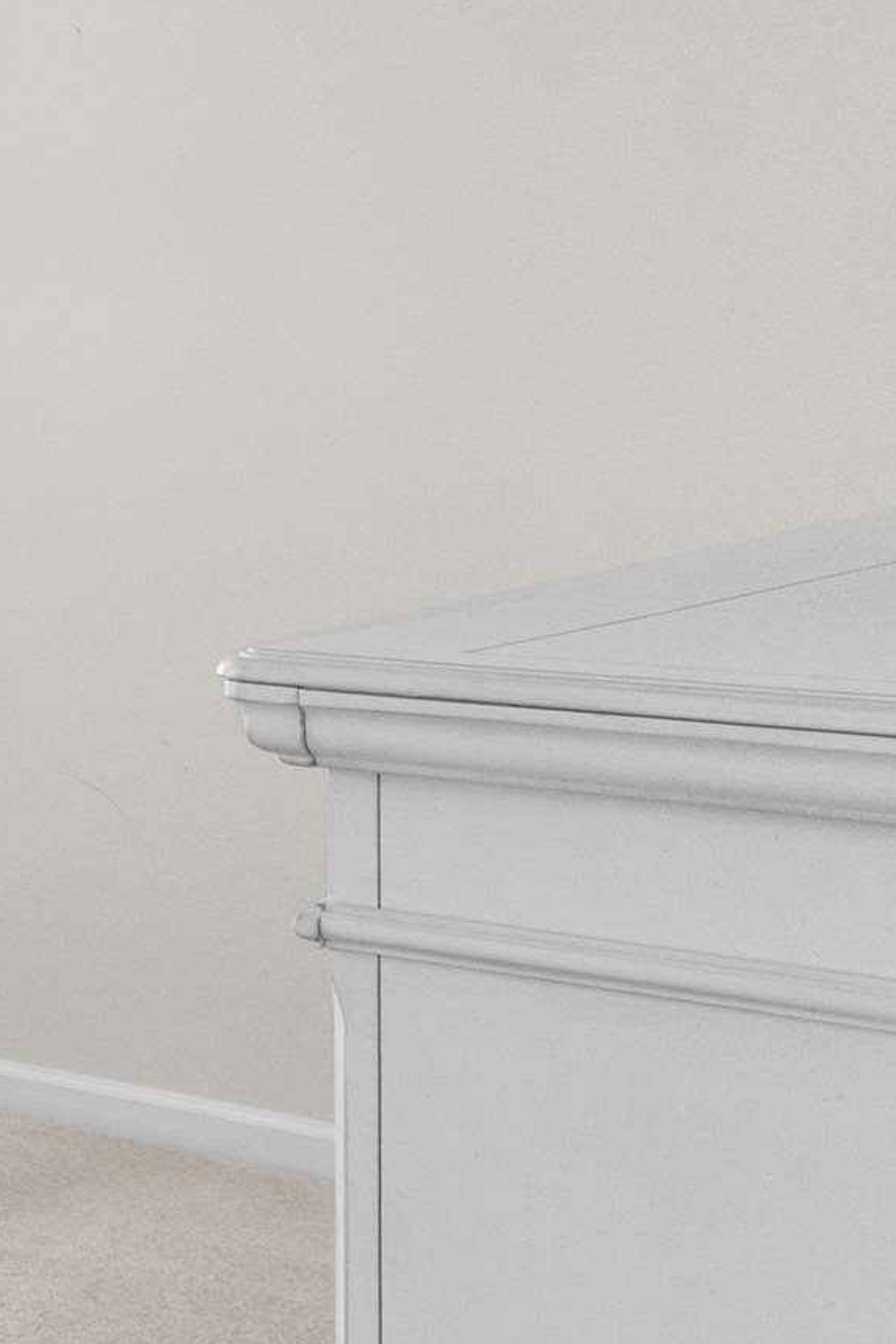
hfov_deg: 13.5
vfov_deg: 29.3
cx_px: -1346
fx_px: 2538
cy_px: 371
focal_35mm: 68
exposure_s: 1
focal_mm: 13
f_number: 4.8
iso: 100
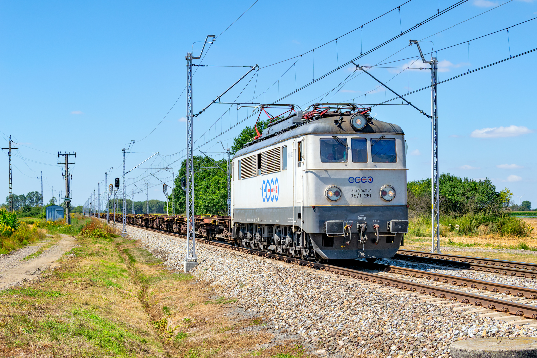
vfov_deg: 21.6
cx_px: 268
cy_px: 179
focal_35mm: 63
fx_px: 940
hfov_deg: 31.9
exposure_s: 1/500
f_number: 9
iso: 160
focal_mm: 42
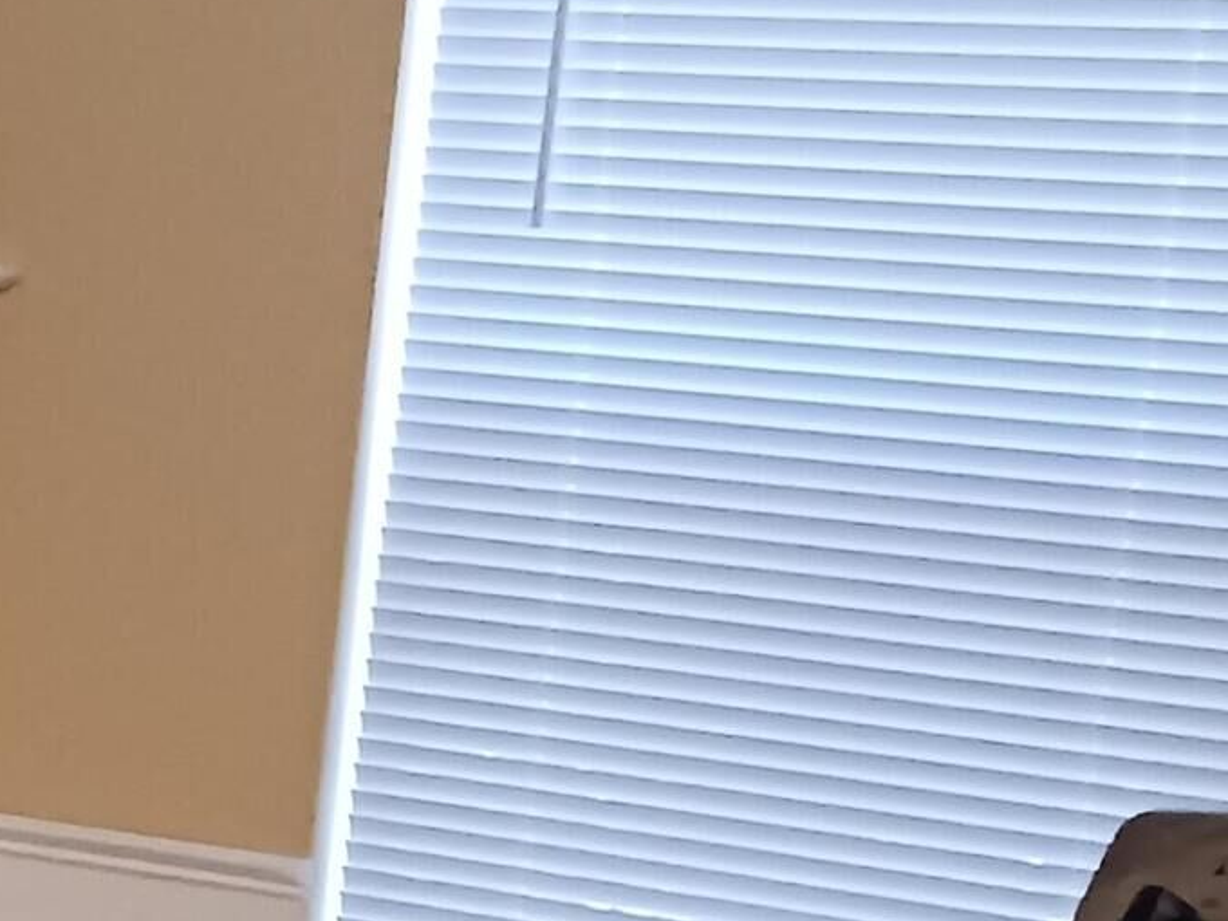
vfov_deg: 12.0
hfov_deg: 14.1
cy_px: 1013
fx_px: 4328
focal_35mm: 122
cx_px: -1053
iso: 800
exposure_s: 1/15
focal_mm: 4
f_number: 1.8
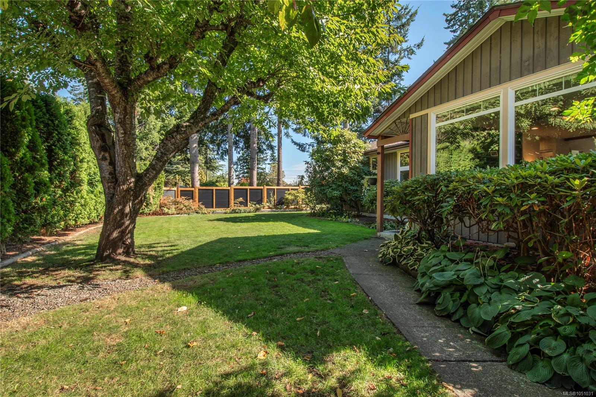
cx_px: 298
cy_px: 198
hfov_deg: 90.0
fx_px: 298
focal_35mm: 18
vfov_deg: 67.4
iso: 160
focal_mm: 12
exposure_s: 1/50
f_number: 14
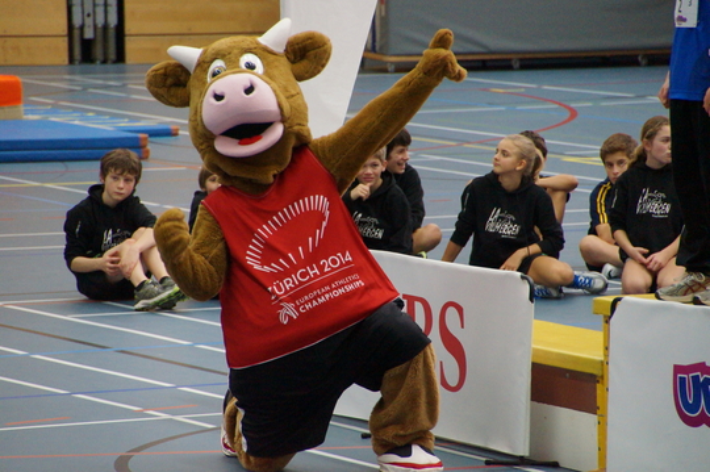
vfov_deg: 4.4
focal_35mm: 315
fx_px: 6207
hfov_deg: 6.5
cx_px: 355
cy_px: 236
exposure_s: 1/200
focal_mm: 210
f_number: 6.3
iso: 3200
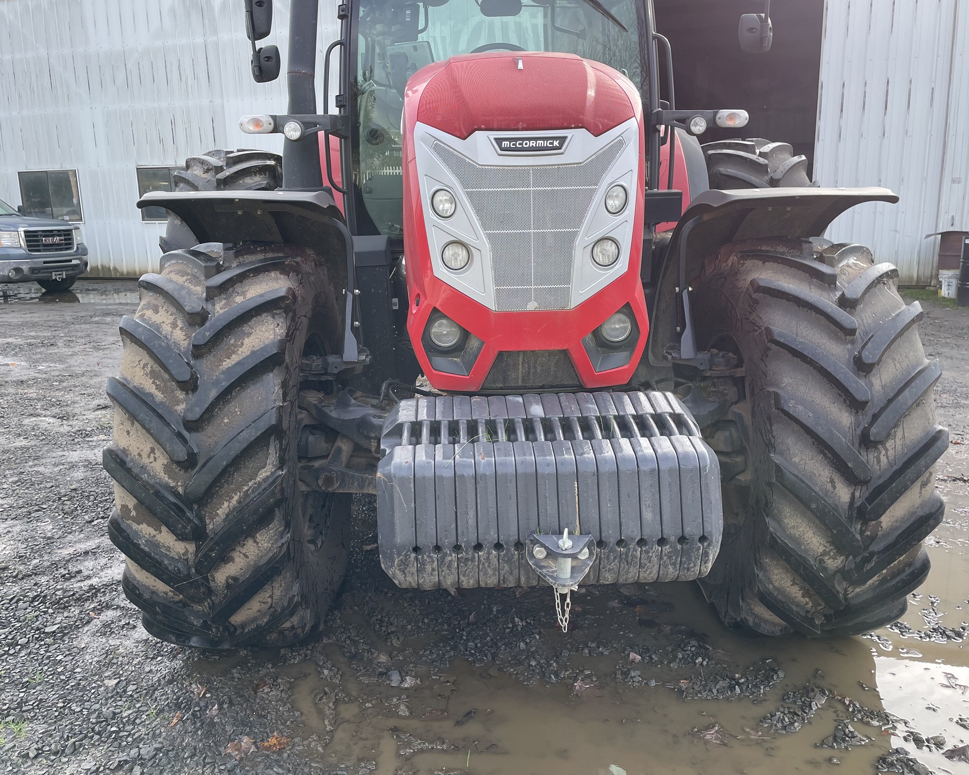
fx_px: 803
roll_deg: +1.3
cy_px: 383
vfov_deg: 51.5
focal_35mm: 28
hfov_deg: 62.2
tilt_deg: -12.1
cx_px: 495
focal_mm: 4.2
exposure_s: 1/513
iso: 32
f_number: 1.6
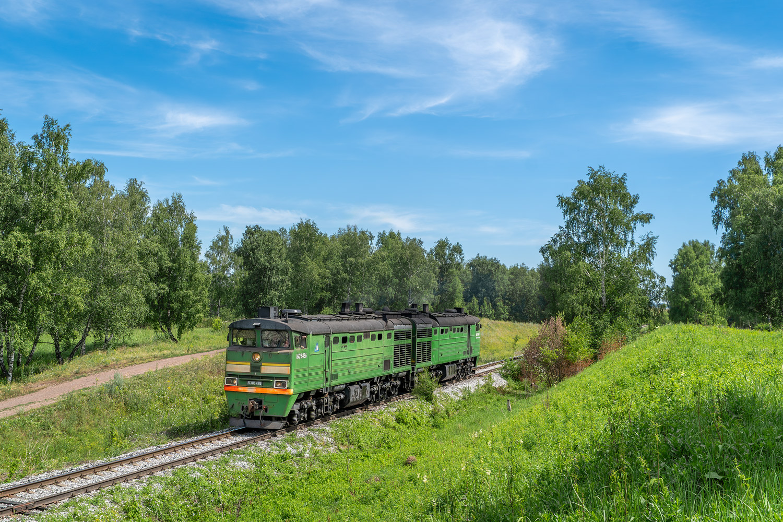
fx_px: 761
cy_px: 261
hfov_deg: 54.4
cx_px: 392
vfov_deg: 37.9
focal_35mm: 35
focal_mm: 35
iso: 100
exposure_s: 1/800
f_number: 6.3
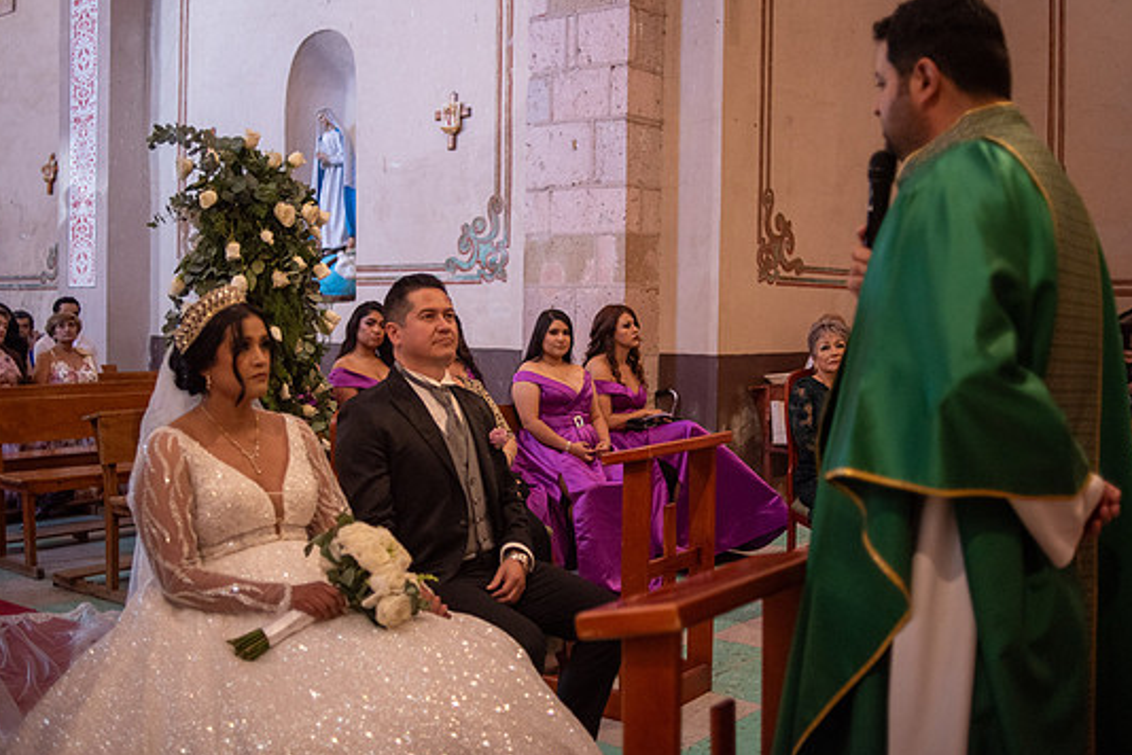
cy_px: 359
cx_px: 583
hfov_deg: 50.7
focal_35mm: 38
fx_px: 1195
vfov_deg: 35.0
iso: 1600
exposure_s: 1/320
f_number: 2
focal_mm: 35
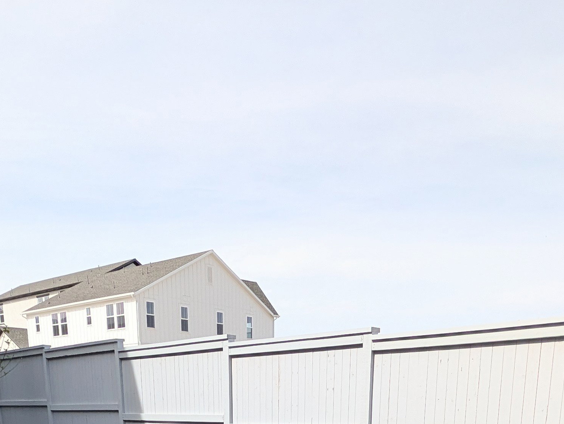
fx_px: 538
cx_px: 239
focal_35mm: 33
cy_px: 556
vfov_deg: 32.2
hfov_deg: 55.1
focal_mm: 2.02
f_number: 1.7
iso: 53
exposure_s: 1/2660
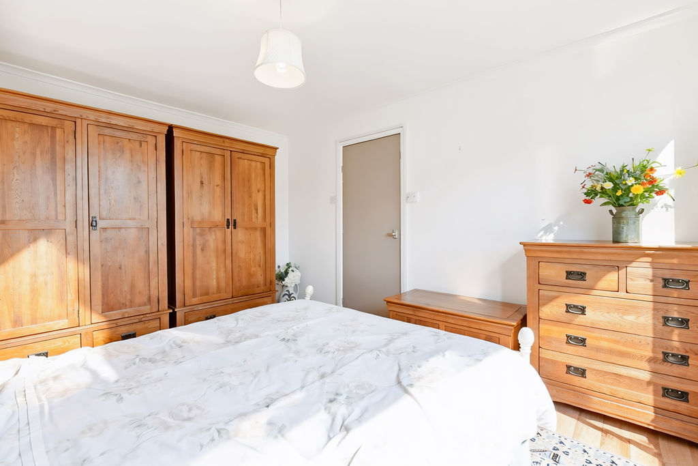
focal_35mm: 16
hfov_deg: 96.7
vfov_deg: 73.8
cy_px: 233
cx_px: 349
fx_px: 310
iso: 250
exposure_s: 1/30
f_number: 9
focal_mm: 16
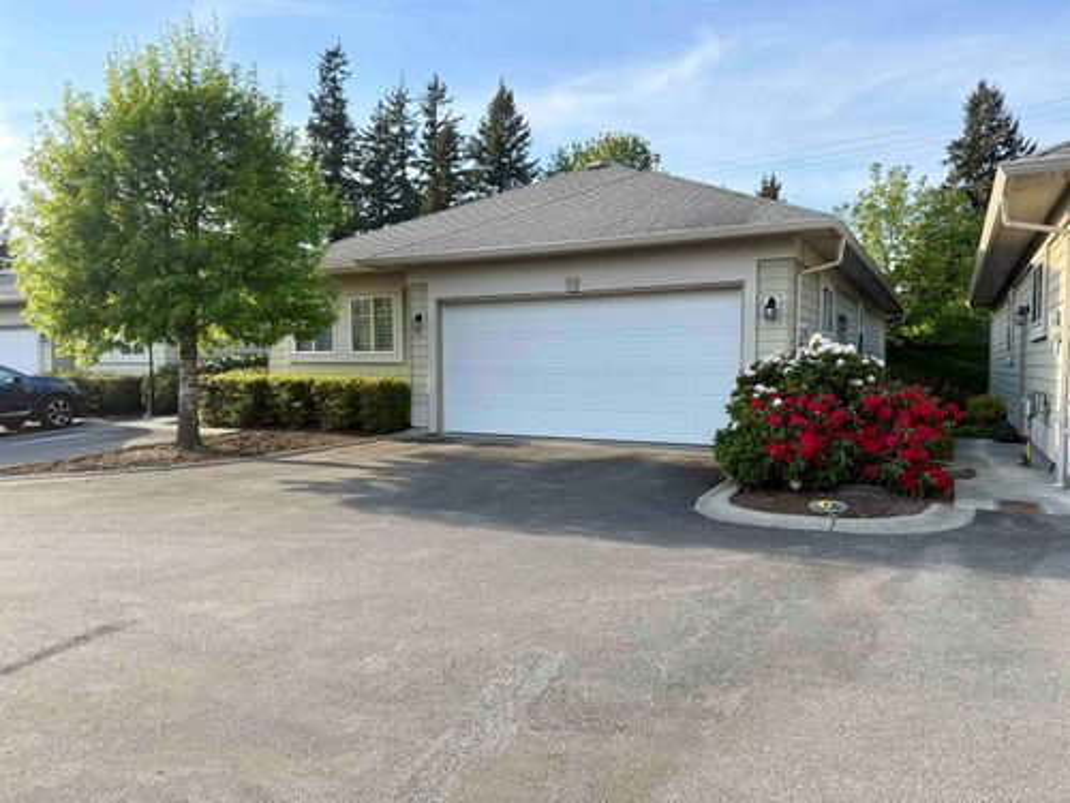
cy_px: 402
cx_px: 535
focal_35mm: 24
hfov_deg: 71.6
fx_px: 742
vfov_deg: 56.8
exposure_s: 1/1585
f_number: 1.78
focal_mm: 6.76
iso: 100
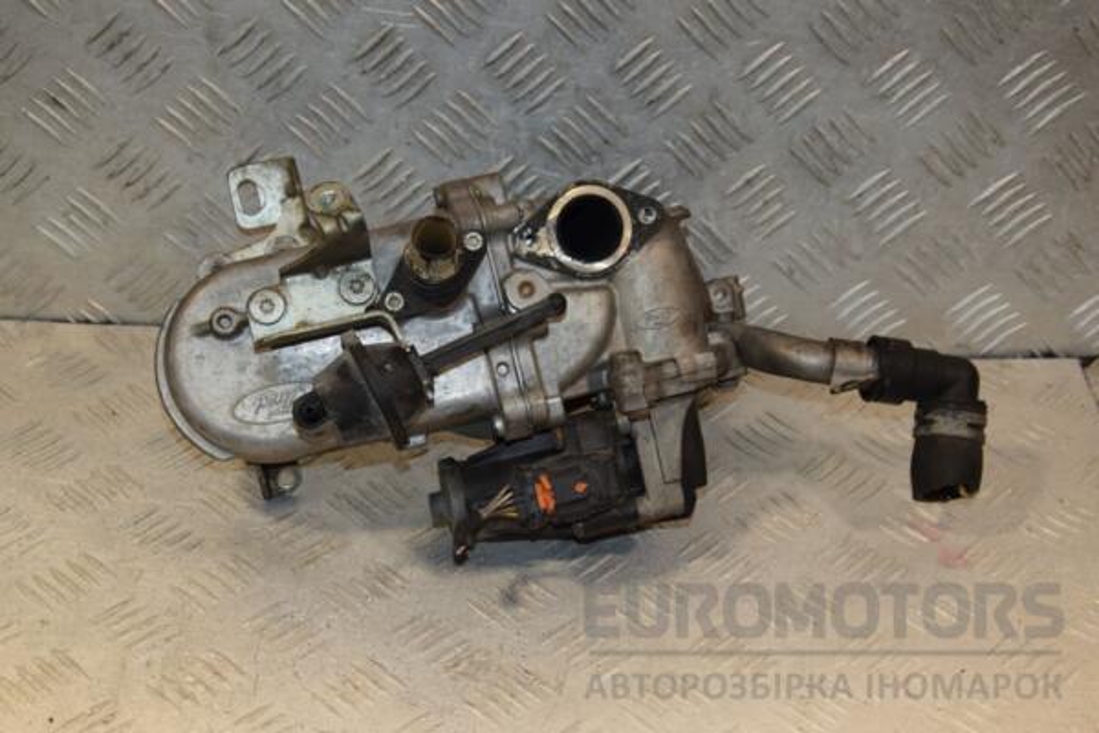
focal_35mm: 63
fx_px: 1923
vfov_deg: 21.6
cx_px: 550
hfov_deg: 31.9
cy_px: 366
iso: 800
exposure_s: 1/200
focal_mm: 42
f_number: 7.1
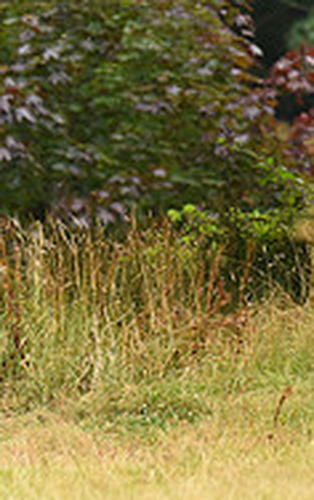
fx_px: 17145
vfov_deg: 1.7
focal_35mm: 1256
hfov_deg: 1.0
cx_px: -439
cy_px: 165
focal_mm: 400
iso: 2500
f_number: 5.6
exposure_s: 1/800
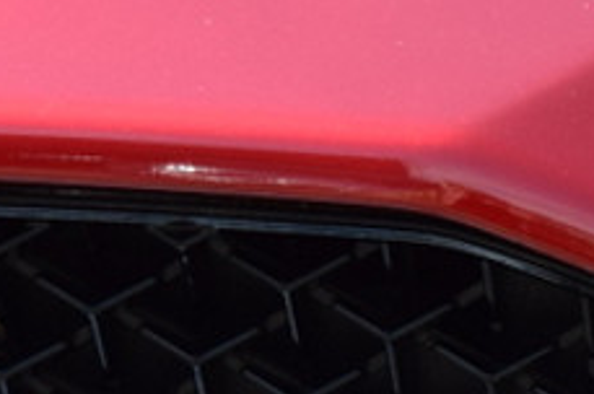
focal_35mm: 441
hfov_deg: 4.5
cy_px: 172
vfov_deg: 3.1
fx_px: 7266
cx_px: 1761
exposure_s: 1/250
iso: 320
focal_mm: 48
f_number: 8
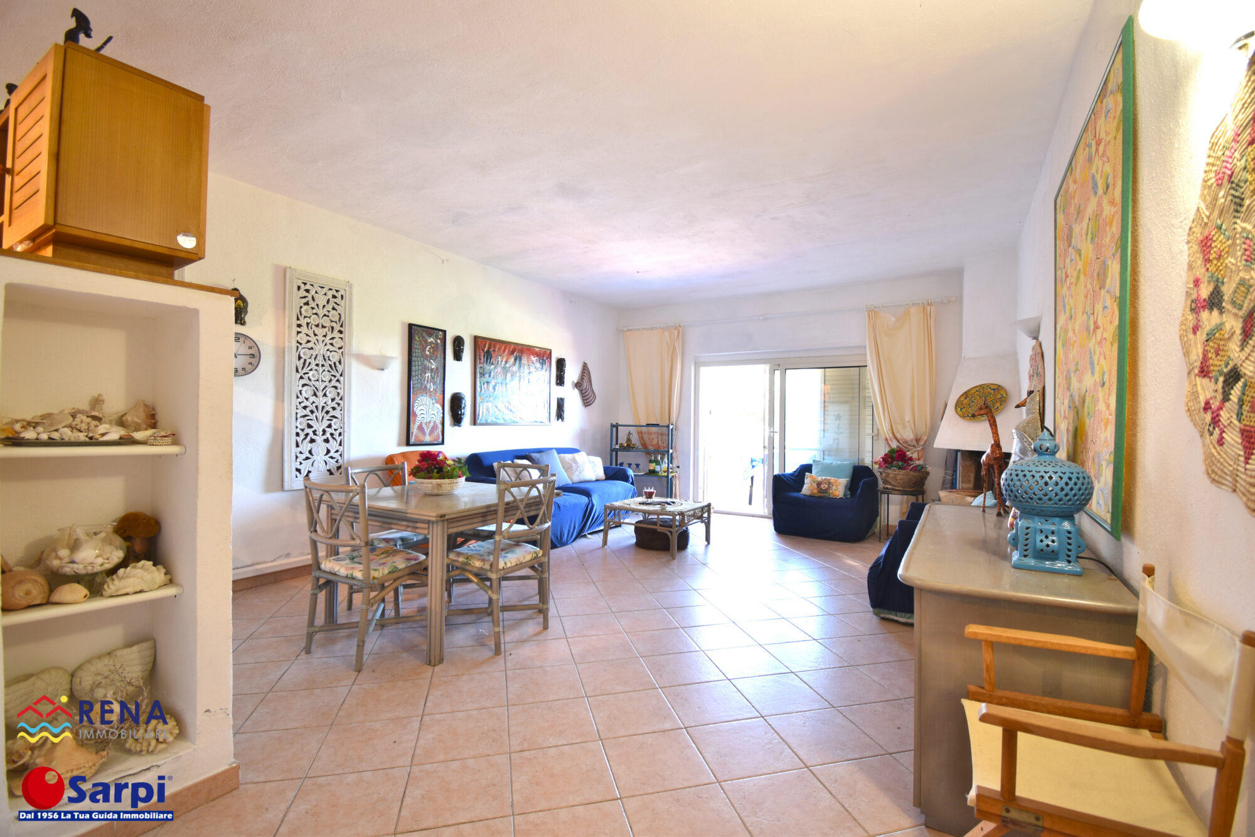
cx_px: 628
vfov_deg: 77.3
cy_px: 418
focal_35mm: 15
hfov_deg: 100.4
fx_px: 523
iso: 100
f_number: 4.5
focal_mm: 10
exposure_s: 1/2.5
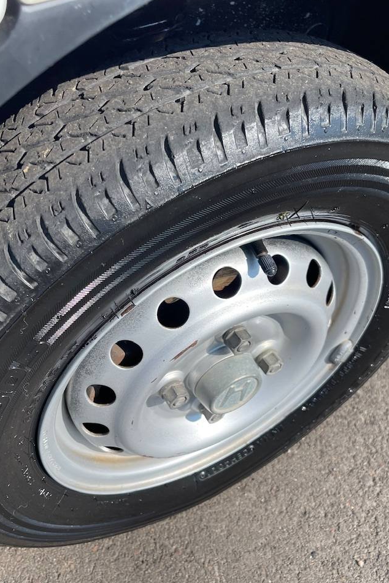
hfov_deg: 37.8
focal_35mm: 35
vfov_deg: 54.4
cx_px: 183
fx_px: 567
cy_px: 290
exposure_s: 1/1689
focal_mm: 5.1
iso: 32
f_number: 1.6
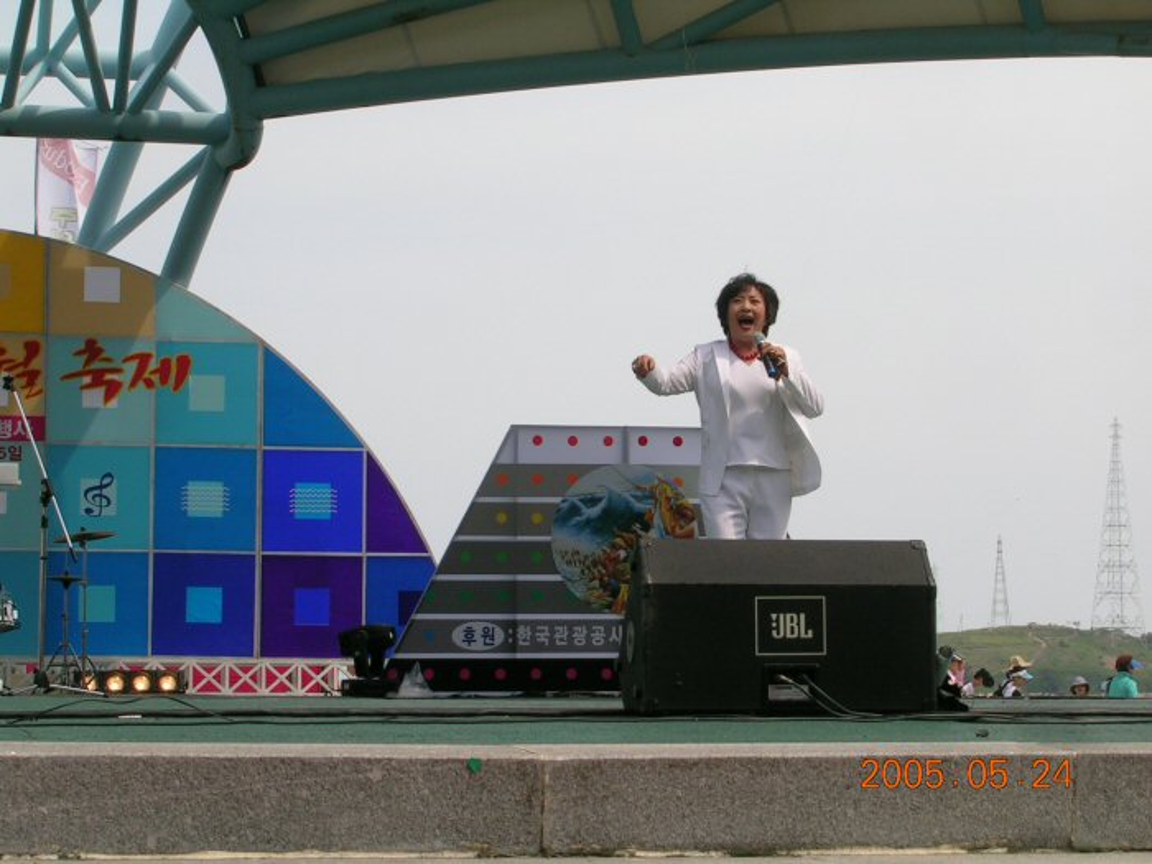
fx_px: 3394
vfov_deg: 14.5
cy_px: 432
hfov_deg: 19.3
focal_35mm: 102
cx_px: 576
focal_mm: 15.5
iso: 50
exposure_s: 1/189
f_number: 8
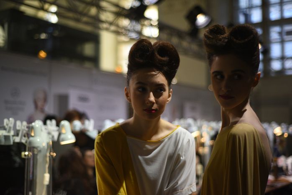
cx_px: 146
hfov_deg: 39.6
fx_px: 406
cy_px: 98
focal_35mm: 50
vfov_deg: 27.0
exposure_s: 1/3200
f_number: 1.8
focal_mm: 50
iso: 1600
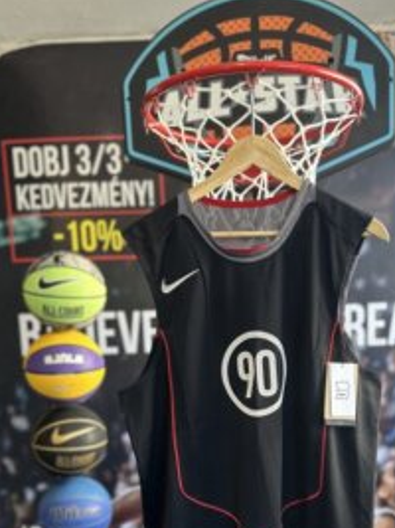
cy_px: 382
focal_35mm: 36
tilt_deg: -7.3
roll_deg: +1.3
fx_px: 548
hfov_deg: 39.4
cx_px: 247
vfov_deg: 49.7
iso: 160
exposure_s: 1/100
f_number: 1.78
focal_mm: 6.86
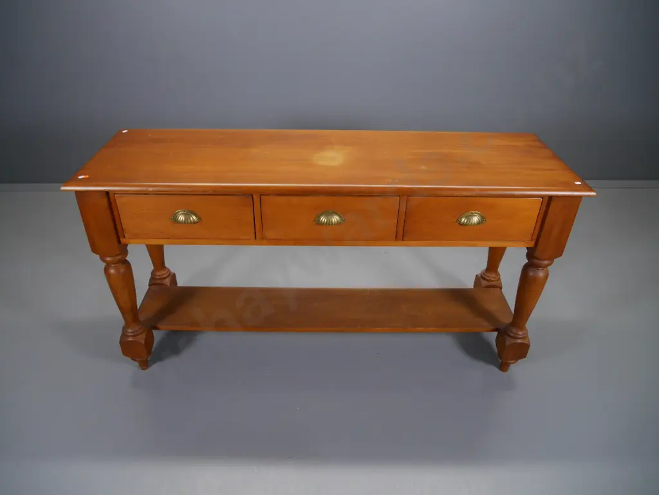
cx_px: 330
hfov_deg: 71.6
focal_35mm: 24
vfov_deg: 56.9
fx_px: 457
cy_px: 248
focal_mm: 12
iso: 500
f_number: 3.5
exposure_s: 1/60
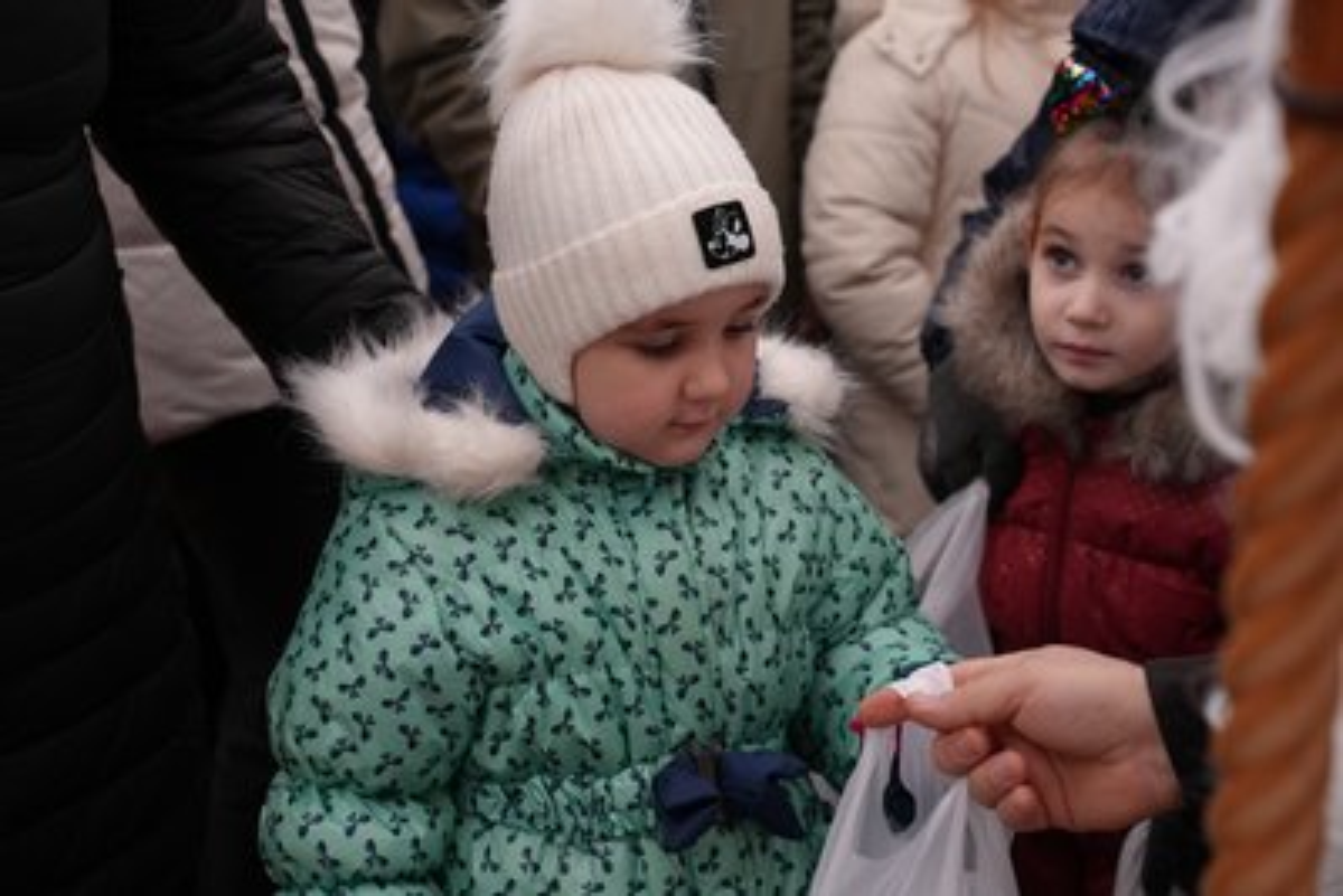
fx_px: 2052
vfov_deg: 24.6
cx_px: 672
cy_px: 448
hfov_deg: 36.2
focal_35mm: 55
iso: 4000
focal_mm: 55
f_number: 4
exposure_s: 1/160
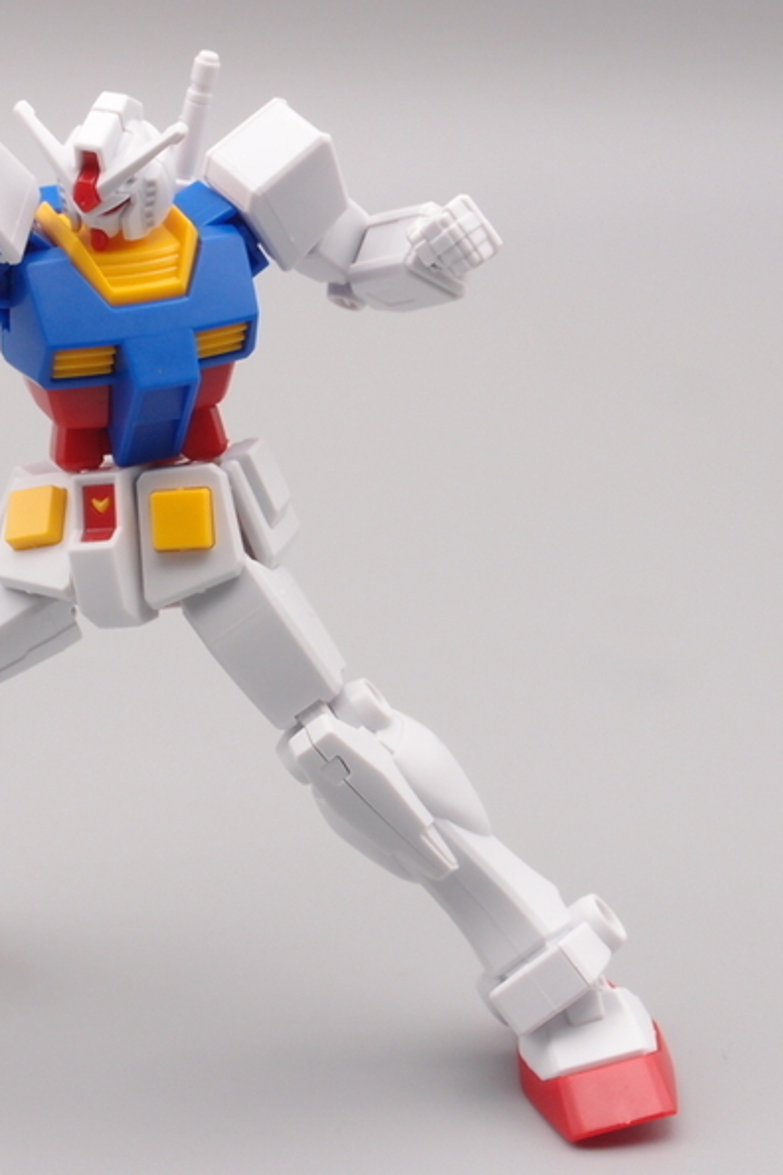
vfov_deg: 22.4
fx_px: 2969
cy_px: 591
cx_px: 83
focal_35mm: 91
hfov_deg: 14.9
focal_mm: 14.05
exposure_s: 1/10
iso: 100
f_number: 8
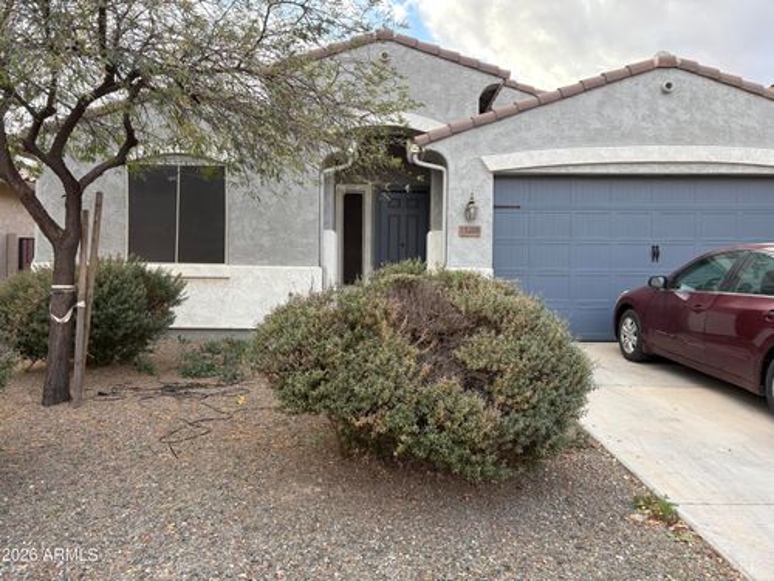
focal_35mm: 26
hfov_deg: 67.3
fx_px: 581
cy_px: 290
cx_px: 387
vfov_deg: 53.1
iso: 50
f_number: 1.6
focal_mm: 5.96
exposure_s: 1/329
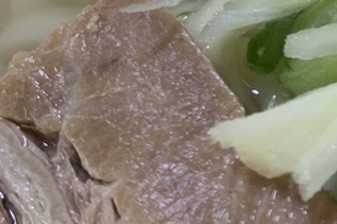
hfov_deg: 16.3
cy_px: 10
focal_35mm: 118
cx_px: 450
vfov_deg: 11.5
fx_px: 1104
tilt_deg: -56.9
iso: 100
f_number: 1.8
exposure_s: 1/77
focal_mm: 4.25
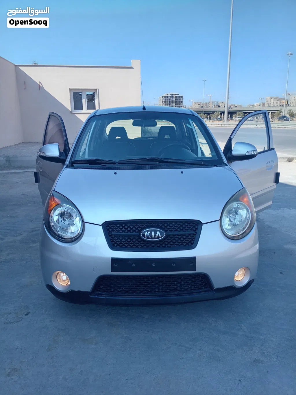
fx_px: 285
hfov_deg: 54.8
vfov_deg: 69.4
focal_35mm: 25
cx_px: 148
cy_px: 198
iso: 100
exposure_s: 1/529
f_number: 1.8
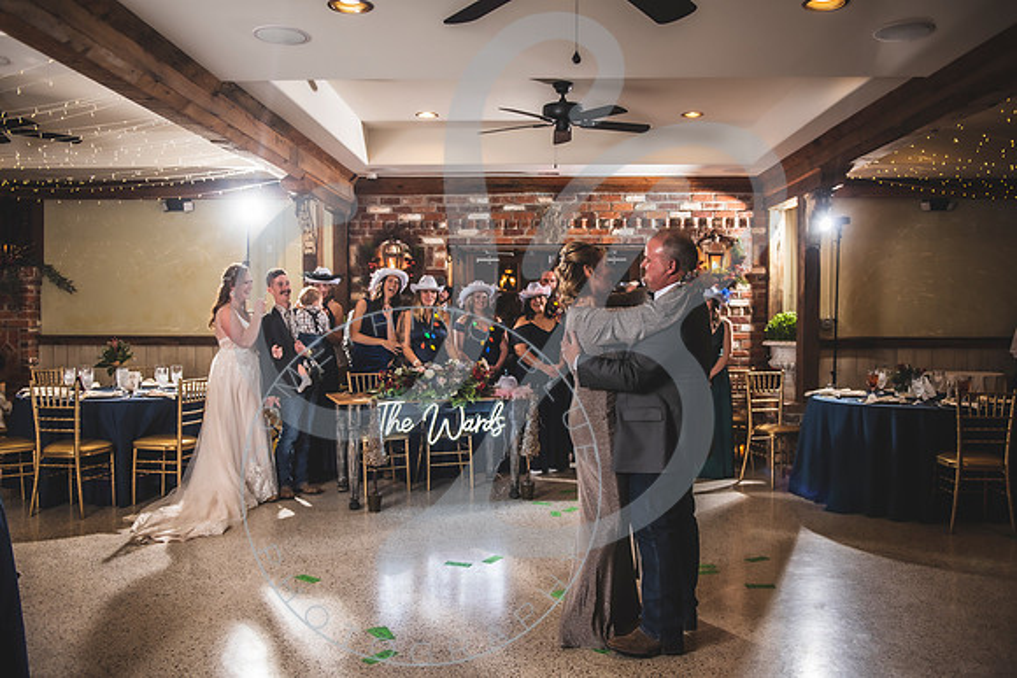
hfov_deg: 60.6
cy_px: 339
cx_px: 508
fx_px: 871
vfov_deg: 42.6
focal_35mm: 31
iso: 400
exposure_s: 1/100
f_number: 2.8
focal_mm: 29
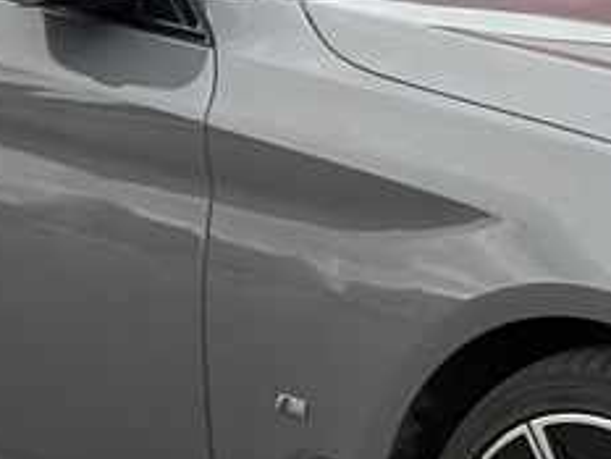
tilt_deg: -7.8
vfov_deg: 4.6
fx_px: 5669
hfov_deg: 6.2
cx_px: 527
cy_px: 186
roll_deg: +0.8
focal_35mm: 321
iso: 50
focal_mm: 5.96
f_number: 1.6
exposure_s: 1/596
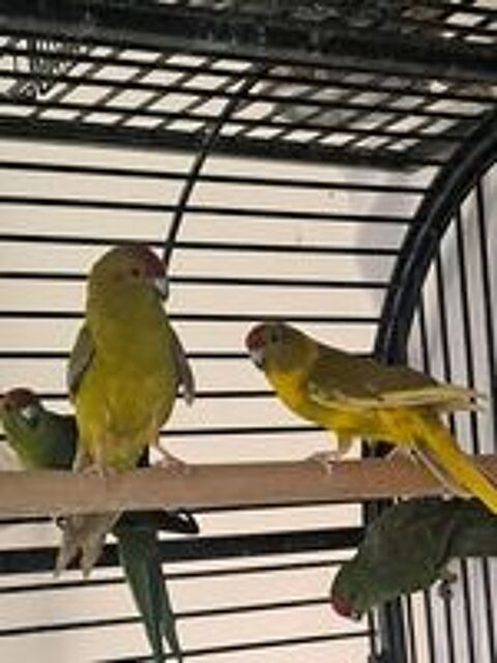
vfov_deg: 69.4
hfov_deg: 54.9
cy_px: 332
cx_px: 248
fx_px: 479
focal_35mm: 25
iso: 400
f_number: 1.8
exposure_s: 1/30
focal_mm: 4.65
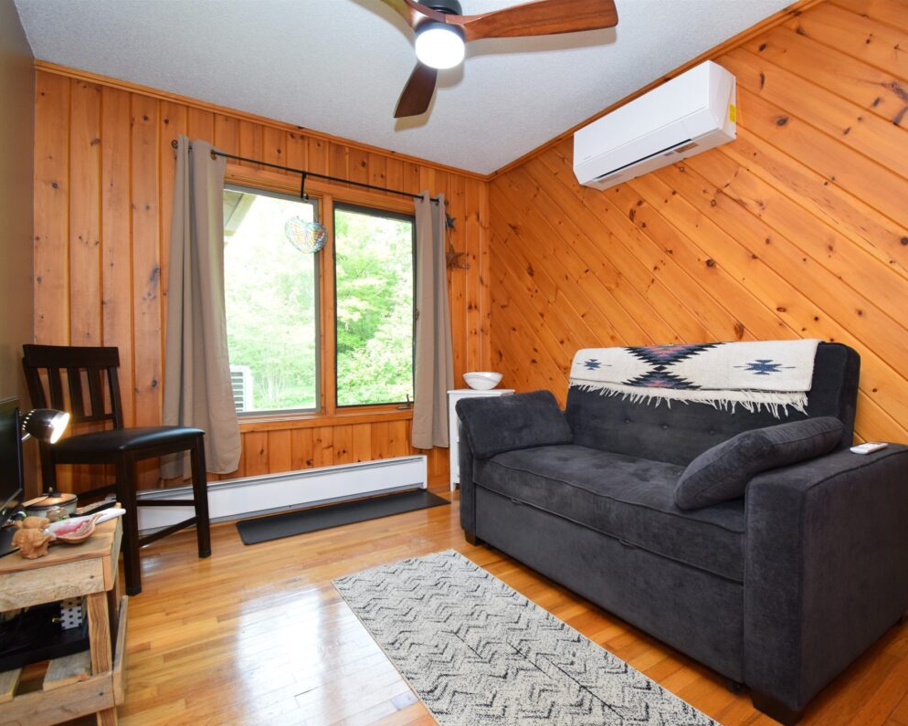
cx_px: 498
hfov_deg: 89.4
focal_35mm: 17
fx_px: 457
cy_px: 364
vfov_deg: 77.0
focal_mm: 10
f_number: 4.5
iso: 720
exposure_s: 1/60
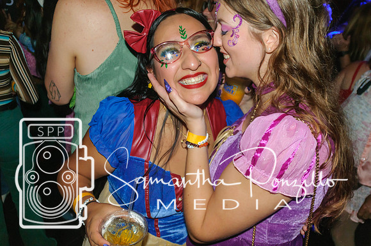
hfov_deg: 67.5
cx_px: 186
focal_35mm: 27
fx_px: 278
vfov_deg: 47.8
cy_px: 123
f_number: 3.5
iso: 450
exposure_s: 1/60
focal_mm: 18
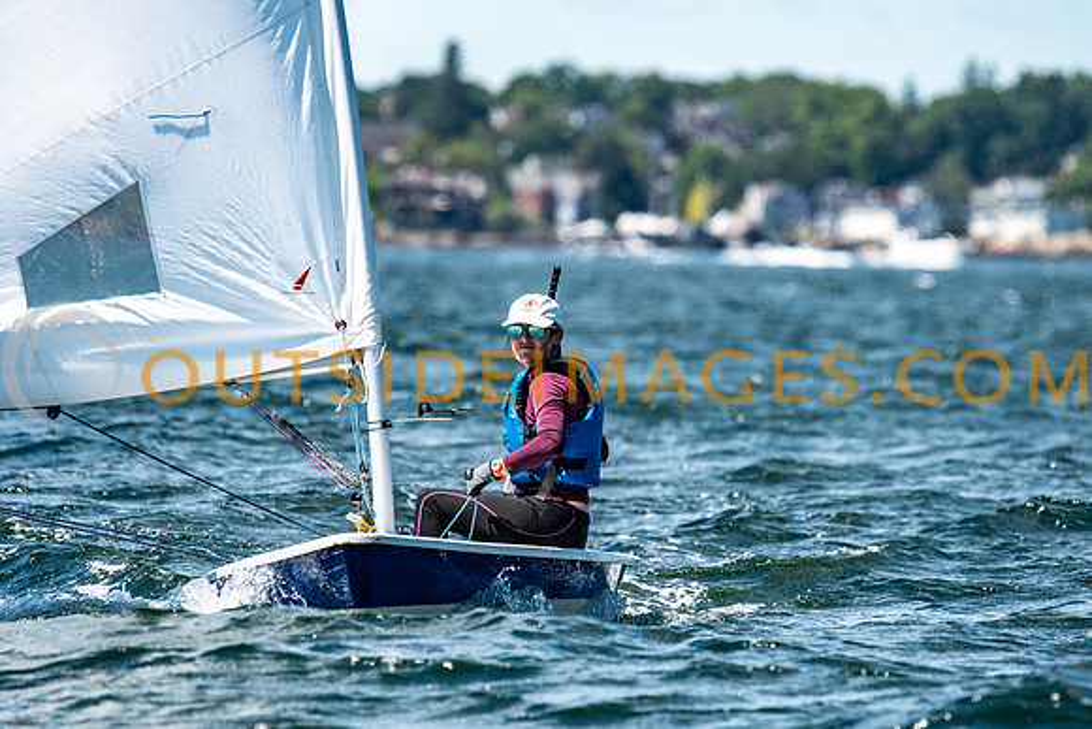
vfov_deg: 2.8
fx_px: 15089
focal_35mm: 497
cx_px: 556
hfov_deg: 4.1
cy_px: 365
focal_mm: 300
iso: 320
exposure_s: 1/2500
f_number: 5
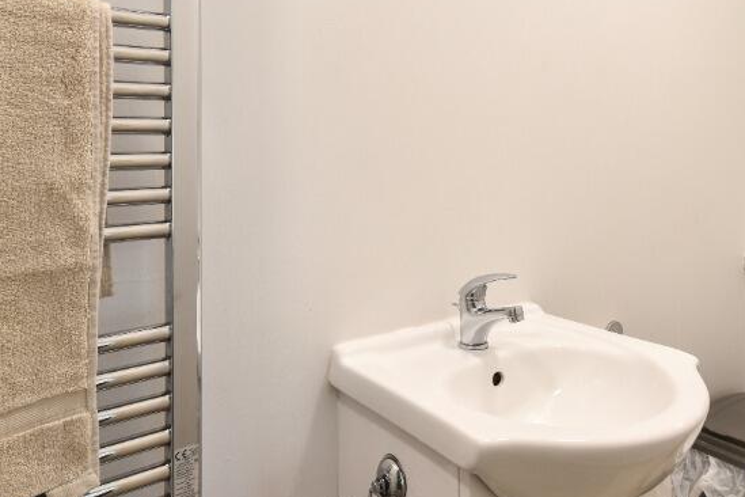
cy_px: 145
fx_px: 579
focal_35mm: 28
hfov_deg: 65.4
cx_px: 389
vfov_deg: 45.3
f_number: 9
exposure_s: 1/3
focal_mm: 10
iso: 200
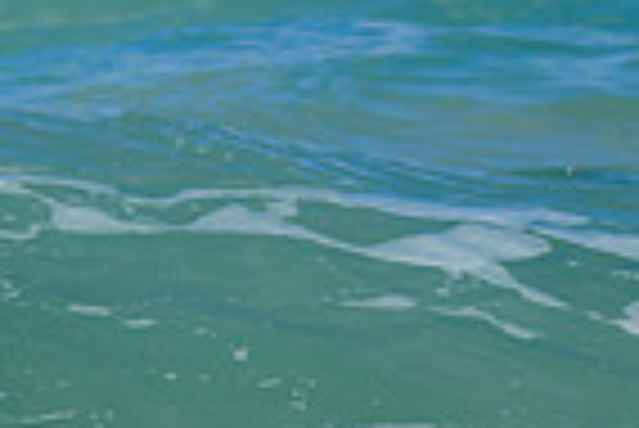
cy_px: 25
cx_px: -588
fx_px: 79689
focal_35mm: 4485
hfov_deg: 0.5
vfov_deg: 0.3
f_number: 6.3
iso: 320
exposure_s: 1/2000
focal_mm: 800
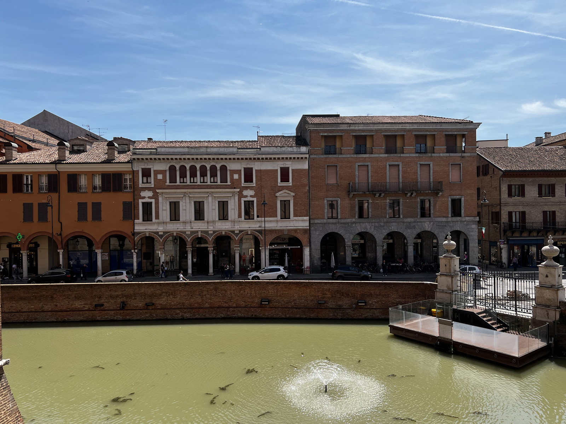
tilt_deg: -0.6
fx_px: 425
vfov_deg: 53.1
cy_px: 212
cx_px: 283
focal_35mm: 26
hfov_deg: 67.3
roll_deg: +1.2
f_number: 1.5
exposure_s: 1/5319
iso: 50
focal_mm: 5.7
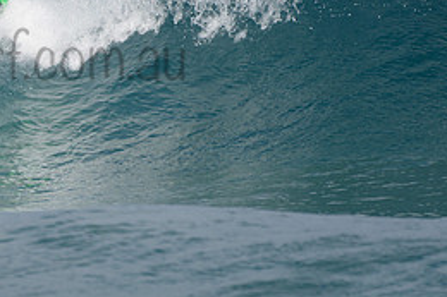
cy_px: 40
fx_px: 16975
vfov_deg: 1.0
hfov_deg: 1.5
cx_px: 3
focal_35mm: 1368
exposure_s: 1/2000
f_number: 5.6
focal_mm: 500
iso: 100
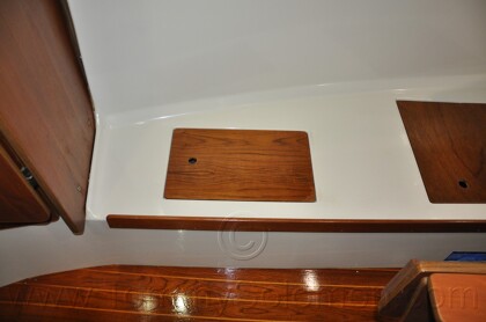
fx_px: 364
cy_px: 161
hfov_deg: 67.5
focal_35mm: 27
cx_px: 243
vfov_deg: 47.7
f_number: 3.5
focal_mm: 18
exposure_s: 1/60
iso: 800
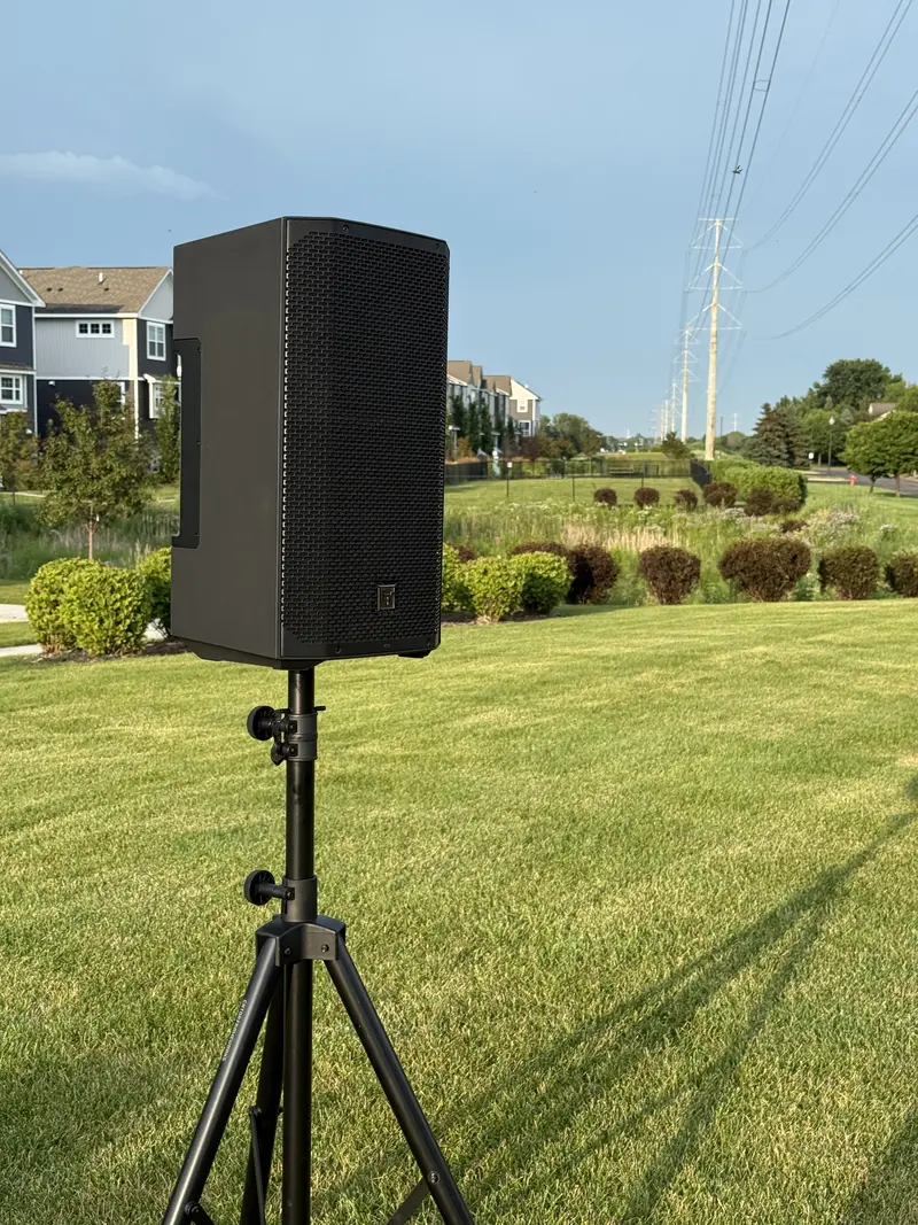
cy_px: 612
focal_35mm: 48
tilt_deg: -5.6
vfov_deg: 39.7
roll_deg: -0.7
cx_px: 459
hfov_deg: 30.3
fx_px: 1698
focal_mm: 6.76
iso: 80
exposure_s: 1/2273
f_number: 1.78
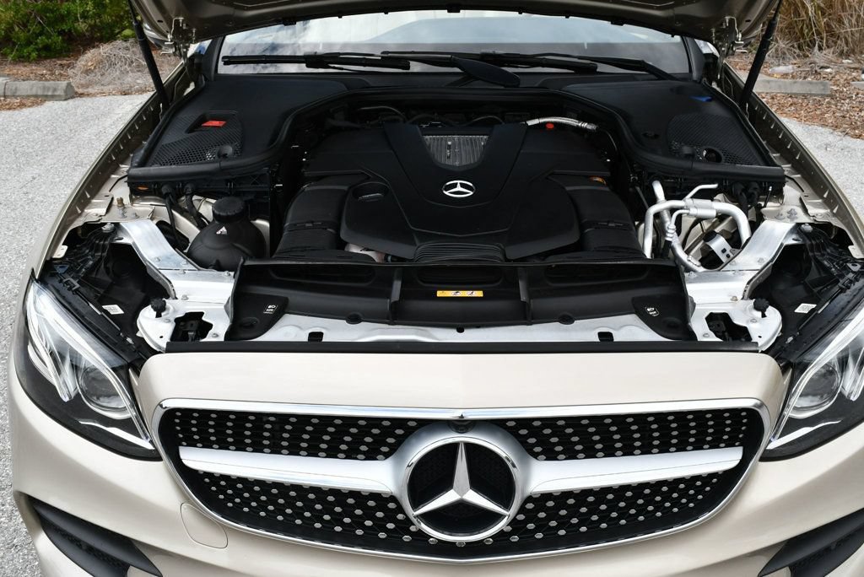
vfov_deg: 36.9
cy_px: 288
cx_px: 432
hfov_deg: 53.1
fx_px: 864
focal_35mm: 36
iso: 125
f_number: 8
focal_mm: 18
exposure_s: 1/250
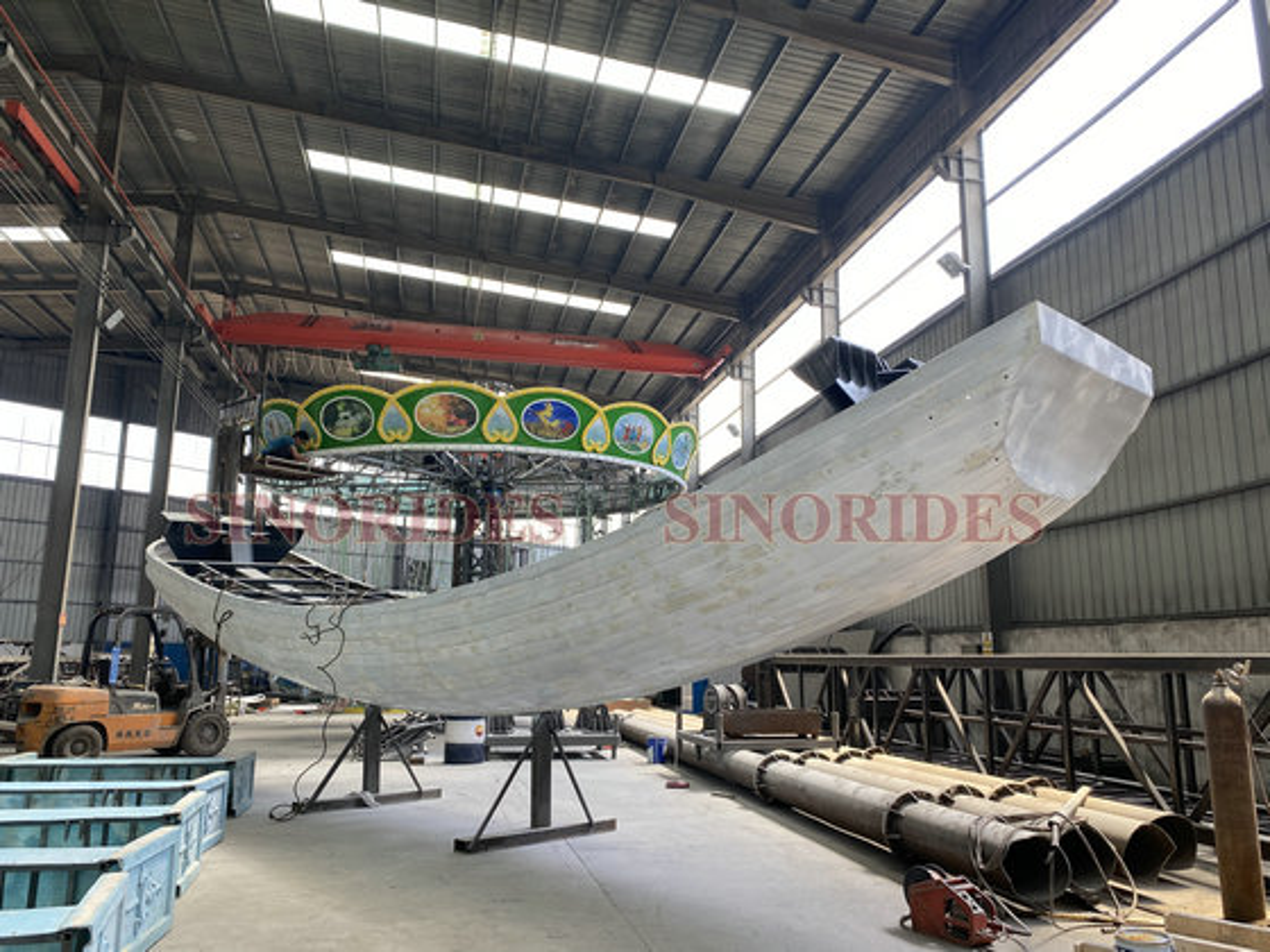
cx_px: 635
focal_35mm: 26
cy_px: 476
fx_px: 954
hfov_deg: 67.3
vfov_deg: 53.1
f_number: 1.8
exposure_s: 1/161
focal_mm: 4.25
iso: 32
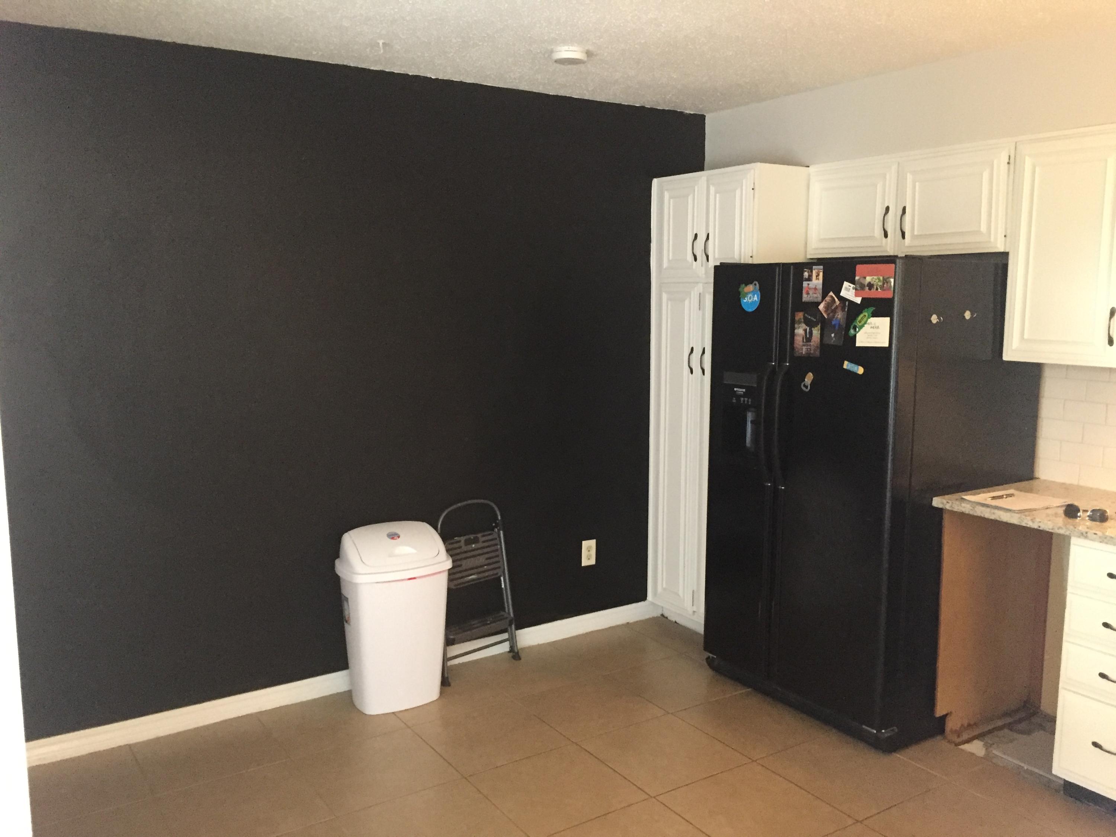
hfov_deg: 61.7
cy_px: 418
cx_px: 558
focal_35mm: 29
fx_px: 935
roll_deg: -0.3
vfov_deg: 48.2
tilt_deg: -8.0
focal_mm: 4.15
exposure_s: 1/15
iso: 400
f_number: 2.2
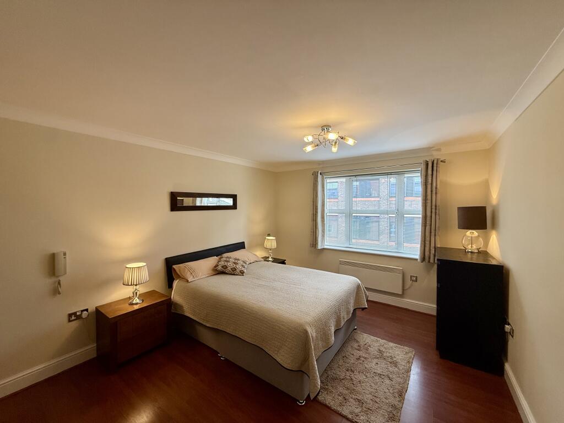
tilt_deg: -2.1
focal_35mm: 14
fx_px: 228
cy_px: 212
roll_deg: +0.0
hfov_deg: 102.1
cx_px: 282
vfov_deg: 85.7
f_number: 2.2
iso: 100
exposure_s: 1/100
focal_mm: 2.22
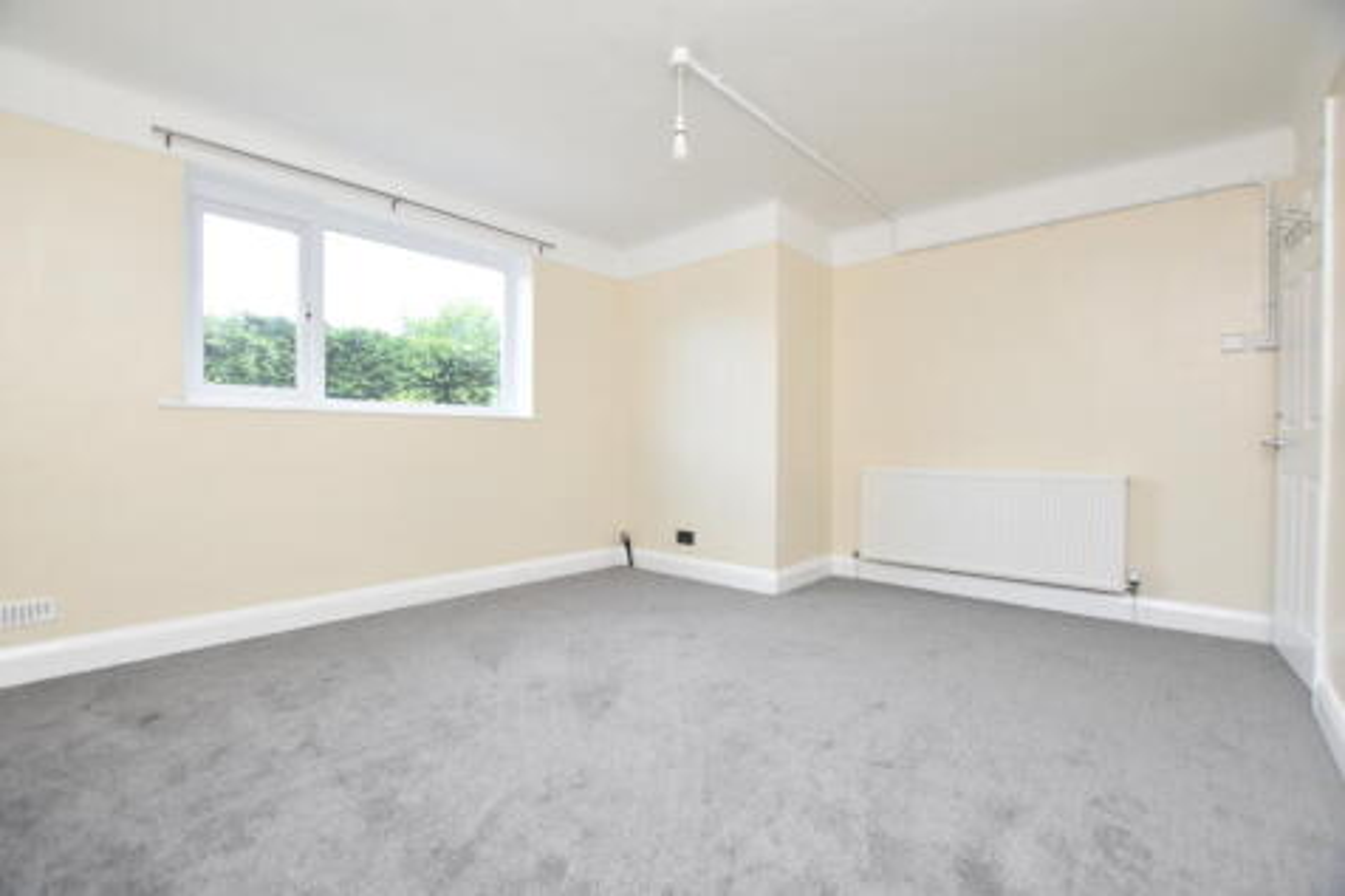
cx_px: 672
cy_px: 448
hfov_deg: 100.4
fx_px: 560
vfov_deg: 77.3
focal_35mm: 15
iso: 400
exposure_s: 1/250
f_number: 4
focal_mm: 10
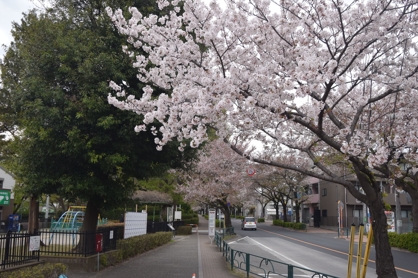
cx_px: 209
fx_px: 418
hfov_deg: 53.1
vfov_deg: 36.9
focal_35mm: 36
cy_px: 139
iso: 400
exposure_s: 1/1250
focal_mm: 24
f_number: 5.6
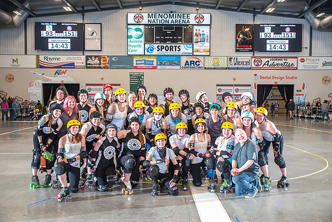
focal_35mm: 36
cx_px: 166
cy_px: 111
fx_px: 332
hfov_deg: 53.1
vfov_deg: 36.9
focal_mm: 36
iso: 500
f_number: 5
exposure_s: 1/160
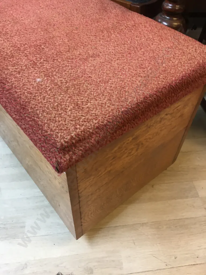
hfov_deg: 48.2
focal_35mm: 29
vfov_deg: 61.7
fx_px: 230
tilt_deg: -46.4
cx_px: 103
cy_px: 138
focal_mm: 4.15
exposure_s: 1/17
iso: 80
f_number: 2.2
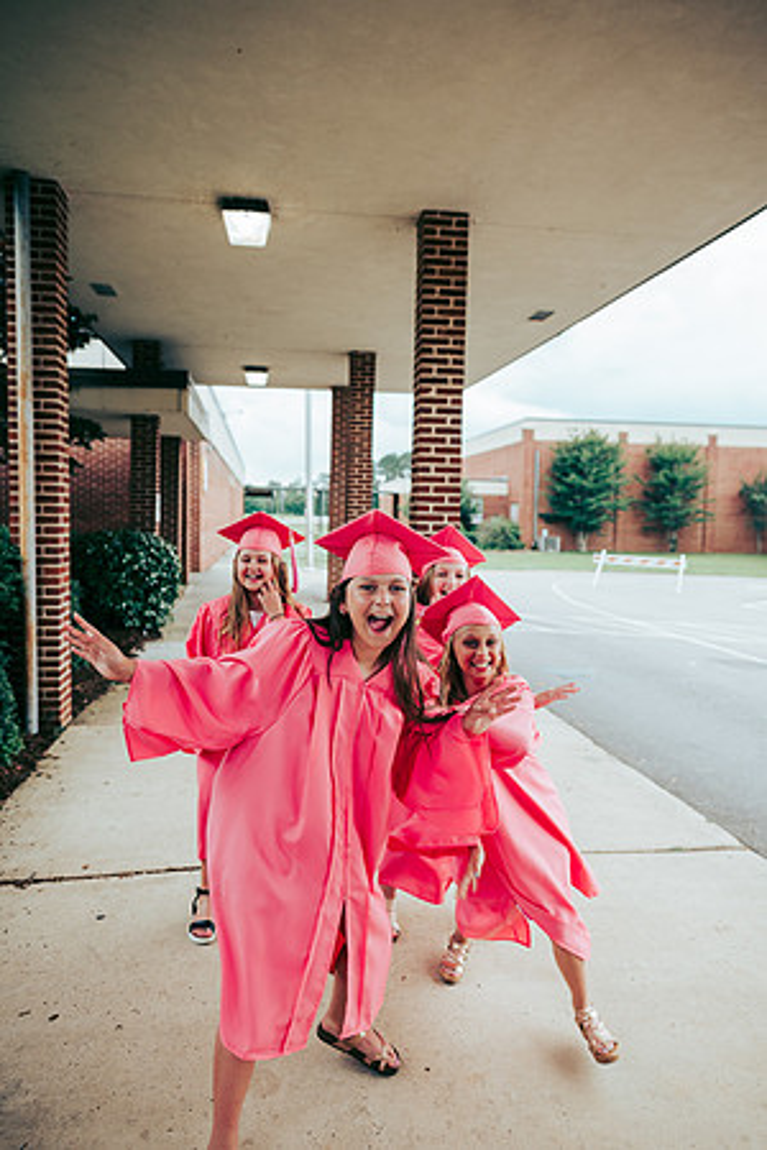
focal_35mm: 24
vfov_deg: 73.7
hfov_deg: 53.1
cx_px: 384
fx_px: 767
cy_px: 575
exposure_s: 1/250
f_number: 2.8
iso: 400
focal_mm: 24
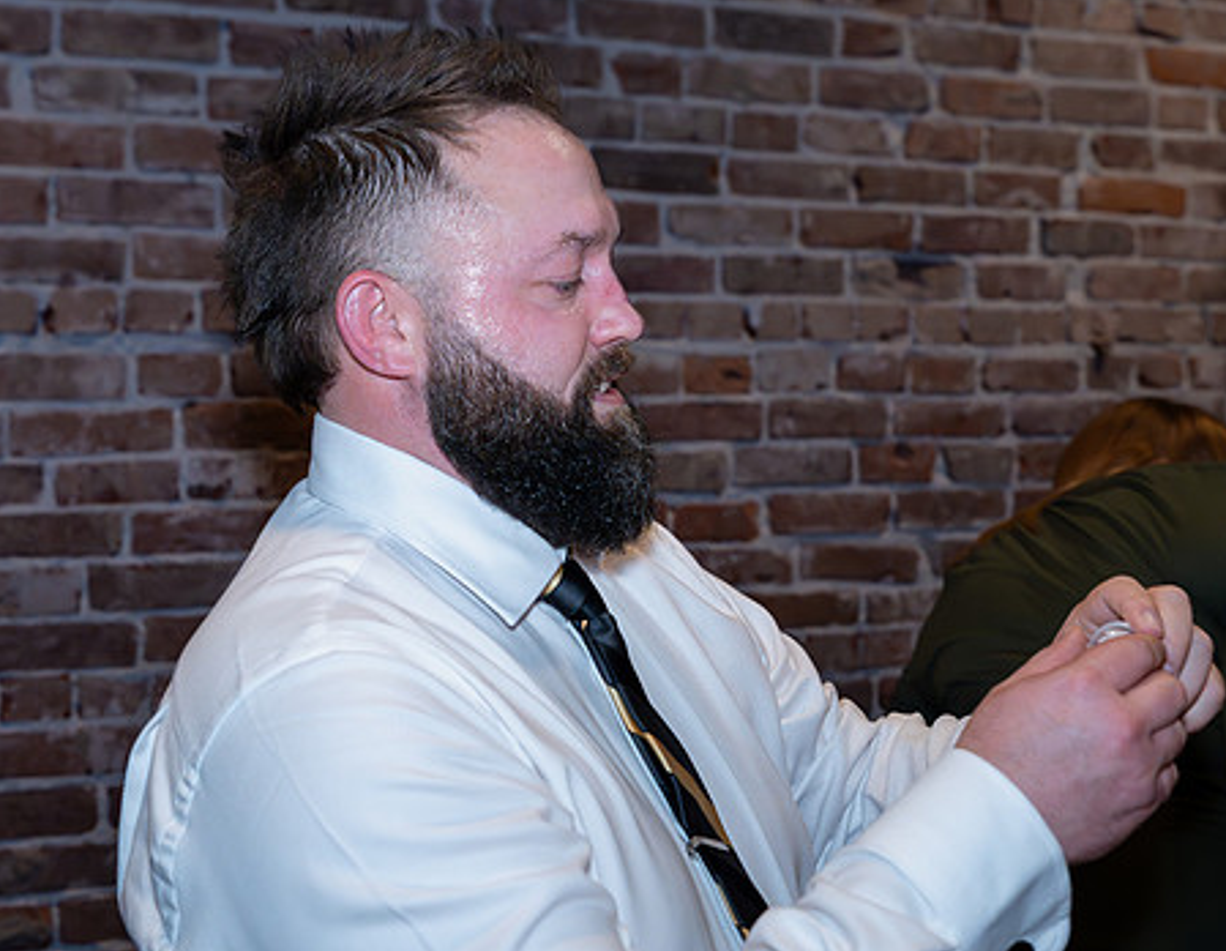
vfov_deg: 26.5
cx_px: 480
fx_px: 2007
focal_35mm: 56
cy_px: 355
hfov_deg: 33.8
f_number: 4
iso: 4000
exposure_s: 1/250
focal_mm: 35
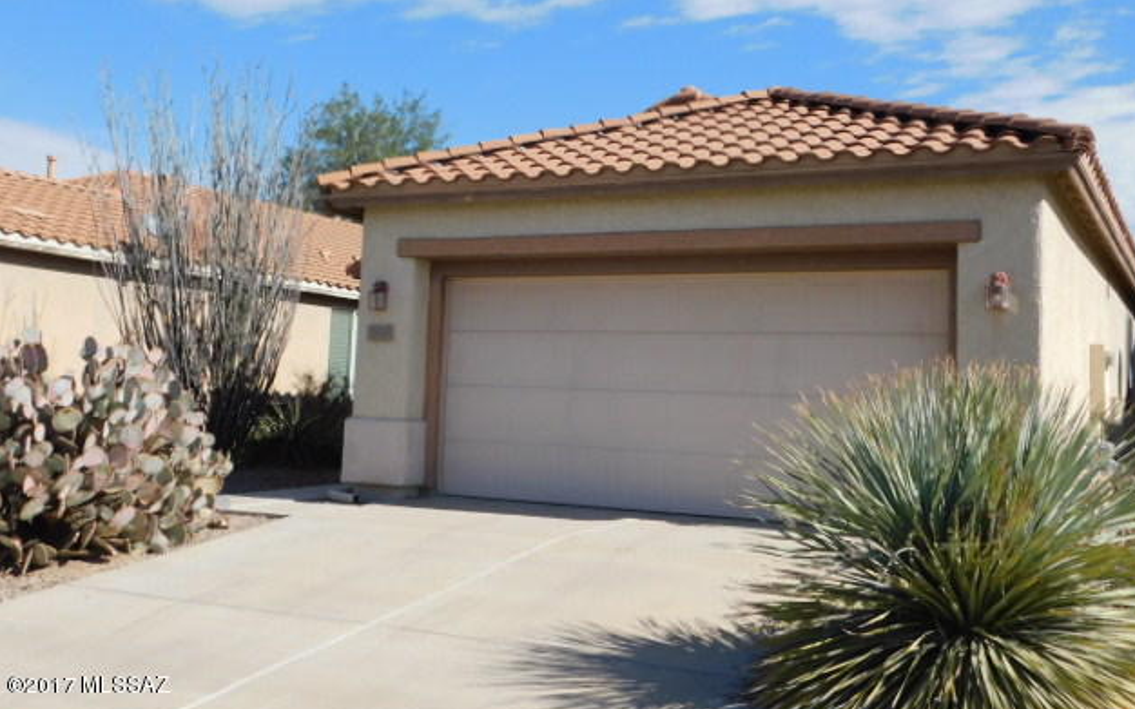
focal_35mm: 39
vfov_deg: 32.7
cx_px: 578
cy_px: 287
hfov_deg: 50.4
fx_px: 1206
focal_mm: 6.3
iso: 125
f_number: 3.5
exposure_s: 1/1250
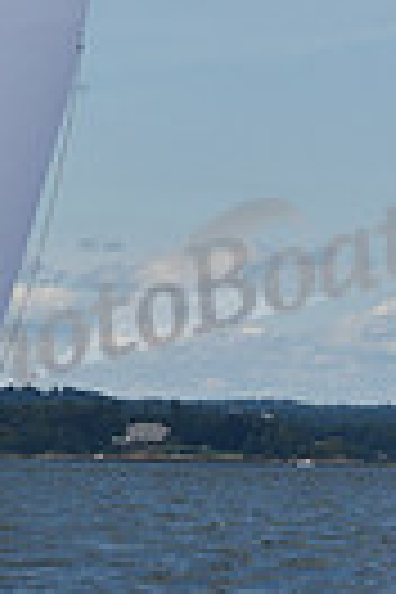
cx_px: -326
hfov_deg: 3.9
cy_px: -333
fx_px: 5791
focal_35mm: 351
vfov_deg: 5.8
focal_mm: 80
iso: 320
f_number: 11
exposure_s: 1/1000
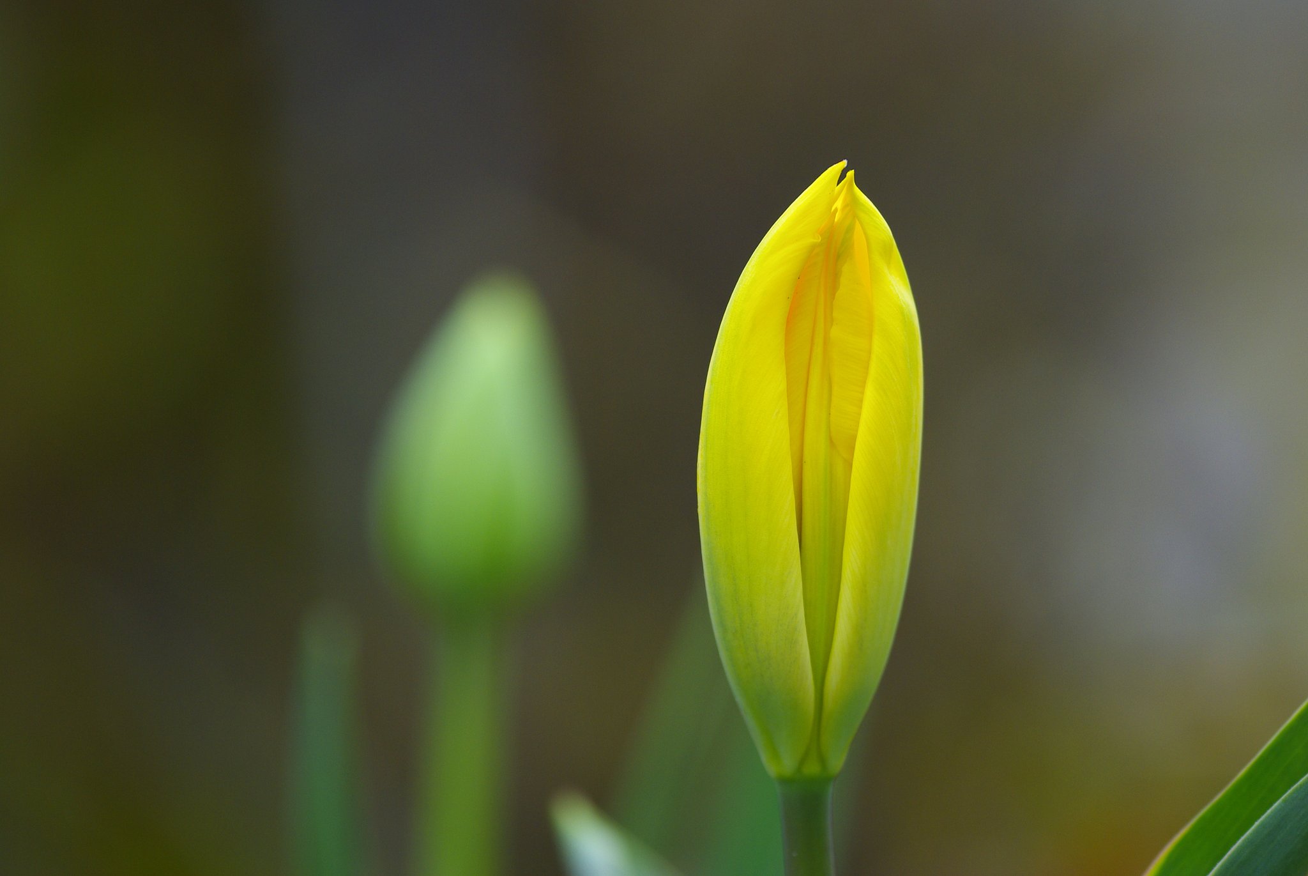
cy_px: 438
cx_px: 654
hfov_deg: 7.6
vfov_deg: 5.1
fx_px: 9822
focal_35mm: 270
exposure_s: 1/200
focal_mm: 180
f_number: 3.5
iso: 200
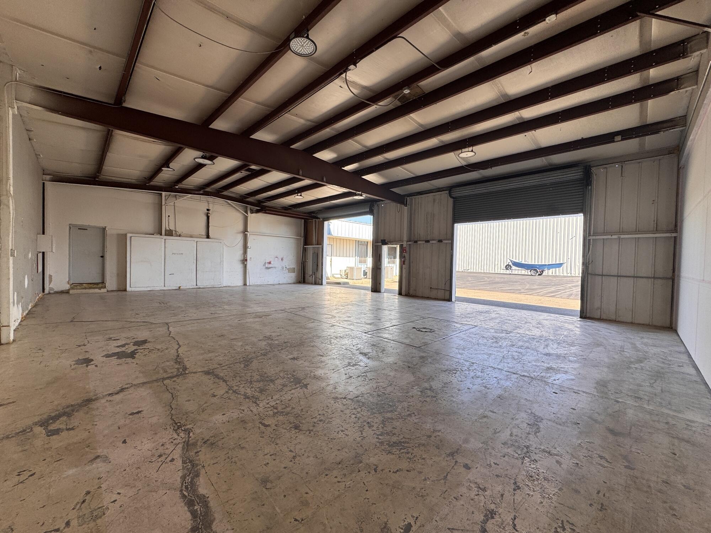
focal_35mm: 14
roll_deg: -1.2
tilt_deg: -0.3
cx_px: 356
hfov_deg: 102.1
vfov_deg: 85.7
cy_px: 266
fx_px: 288
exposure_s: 1/195
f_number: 2.2
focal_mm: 2.22
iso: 40
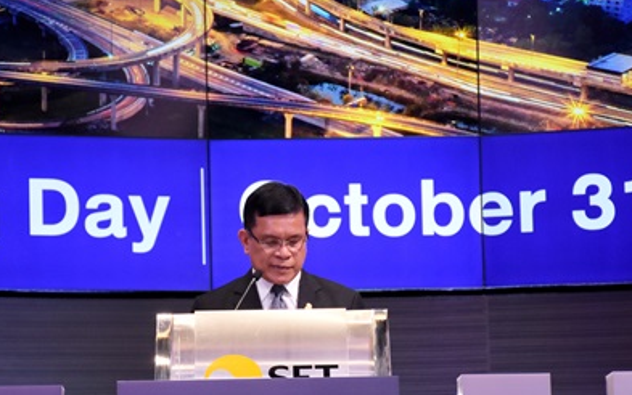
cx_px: 269
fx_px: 3131
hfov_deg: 11.5
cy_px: 274
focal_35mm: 182
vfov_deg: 7.2
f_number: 5.3
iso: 2000
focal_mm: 85
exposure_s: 1/250
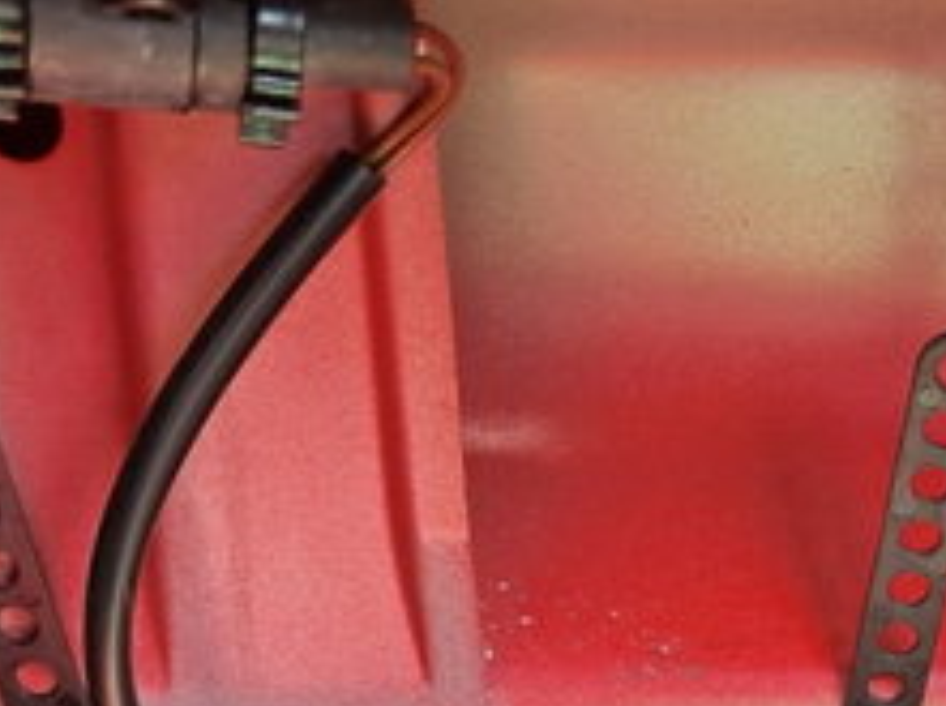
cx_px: 1130
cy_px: 988
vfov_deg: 14.8
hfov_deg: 19.7
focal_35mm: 94
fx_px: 2565
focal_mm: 4
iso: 50
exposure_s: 1/60
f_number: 1.8
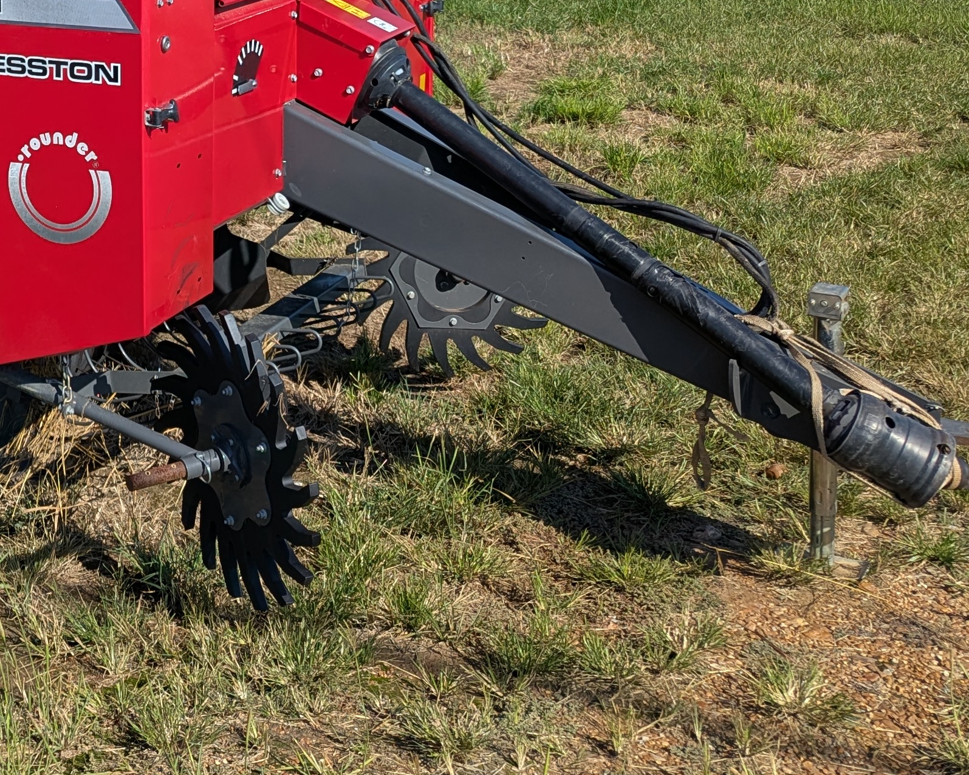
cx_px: 87
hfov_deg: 30.0
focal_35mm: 60
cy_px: 27
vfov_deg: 24.4
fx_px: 1721
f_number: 1.85
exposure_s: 1/2513
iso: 42
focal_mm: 6.81
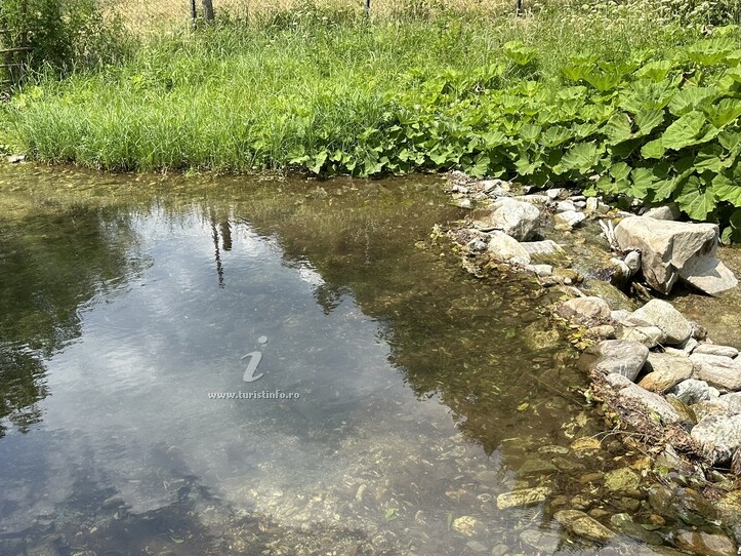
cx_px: 272
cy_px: 384
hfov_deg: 53.3
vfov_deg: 41.1
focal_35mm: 34
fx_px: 728
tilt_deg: -29.6
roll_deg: +3.4
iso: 80
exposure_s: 1/1751
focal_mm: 6.86
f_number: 1.78
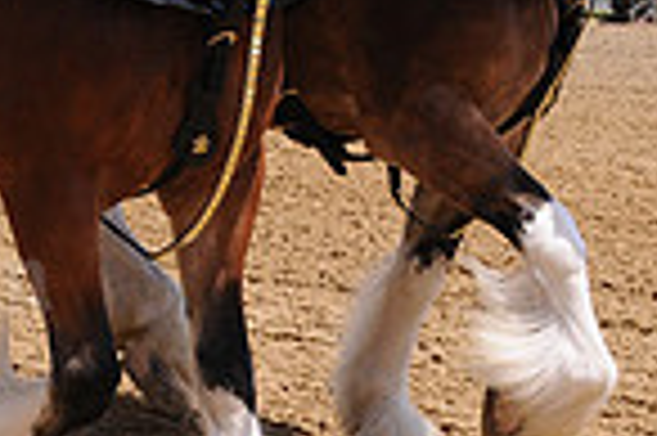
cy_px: -240
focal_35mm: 155
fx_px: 2826
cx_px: -472
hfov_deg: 12.3
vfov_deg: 8.6
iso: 500
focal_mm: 26
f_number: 6.3
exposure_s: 1/1600
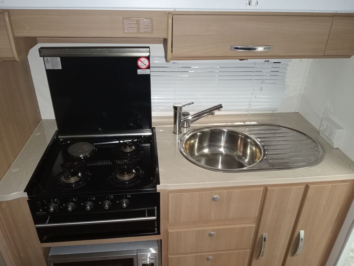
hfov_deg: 63.4
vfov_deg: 49.8
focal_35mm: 28
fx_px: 287
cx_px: 177
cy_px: 133
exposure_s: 1/25
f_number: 1.8
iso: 1586
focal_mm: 3.98
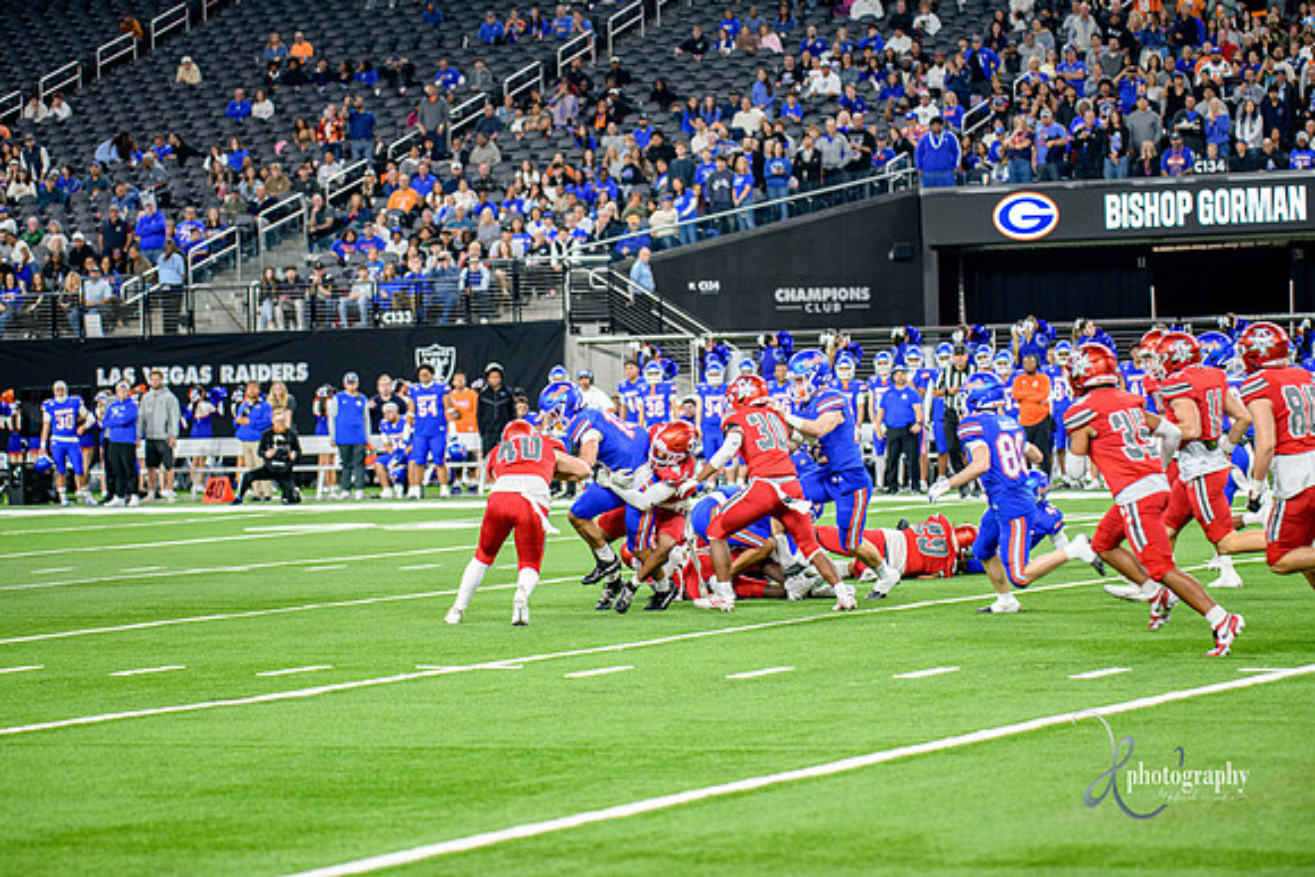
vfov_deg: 11.0
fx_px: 4567
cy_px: 438
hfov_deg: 16.4
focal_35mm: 125
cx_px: 658
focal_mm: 125
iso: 1250
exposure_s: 1/400
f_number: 2.8
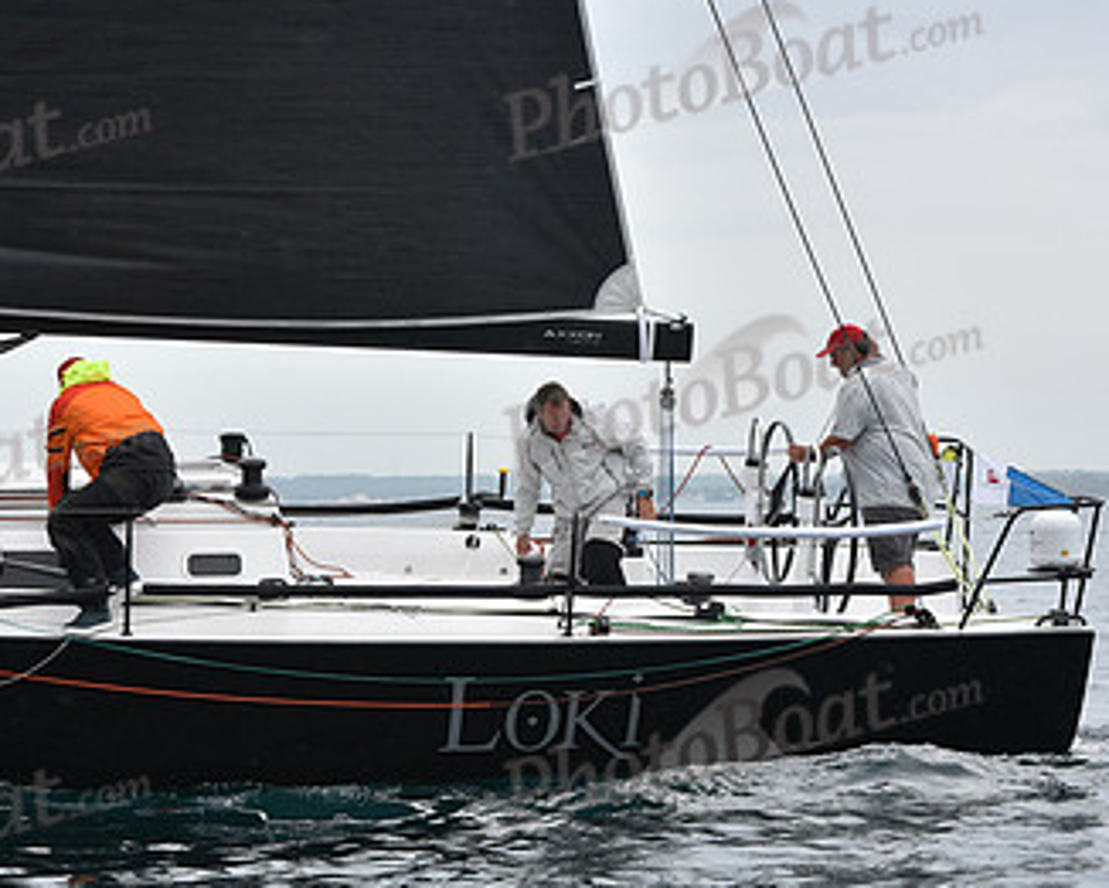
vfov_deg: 13.2
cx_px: 330
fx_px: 3841
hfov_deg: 16.4
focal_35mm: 117
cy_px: 611
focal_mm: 70
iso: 250
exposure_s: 1/800
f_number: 6.3
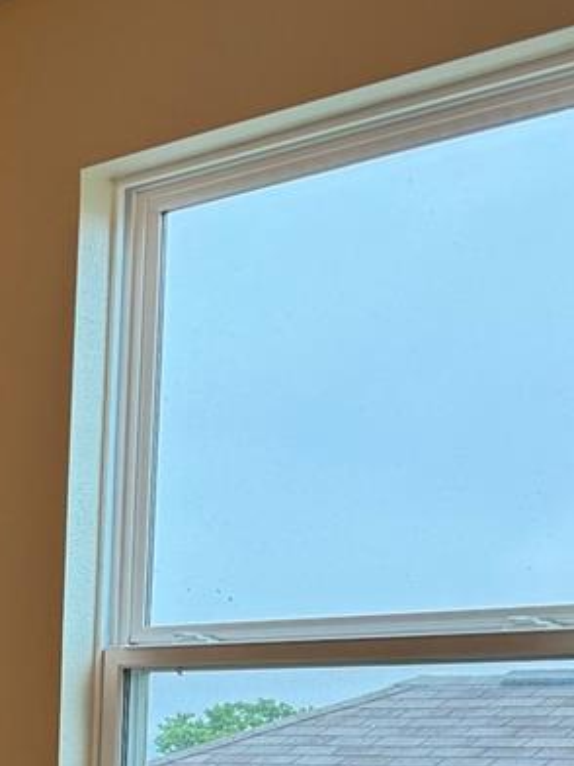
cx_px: -453
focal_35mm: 94
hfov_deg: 14.0
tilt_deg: -1.4
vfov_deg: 20.1
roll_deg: -0.9
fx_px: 2078
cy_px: 807
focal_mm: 6.76
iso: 125
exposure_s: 1/120
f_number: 1.78
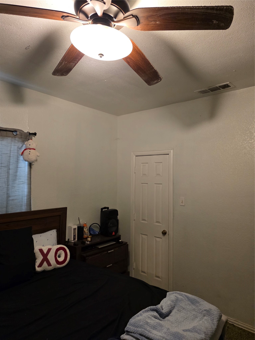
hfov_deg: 58.9
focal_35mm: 23
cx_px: 128
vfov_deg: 73.9
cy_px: 170
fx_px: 226
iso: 500
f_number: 1.7
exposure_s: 1/120
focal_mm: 6.25
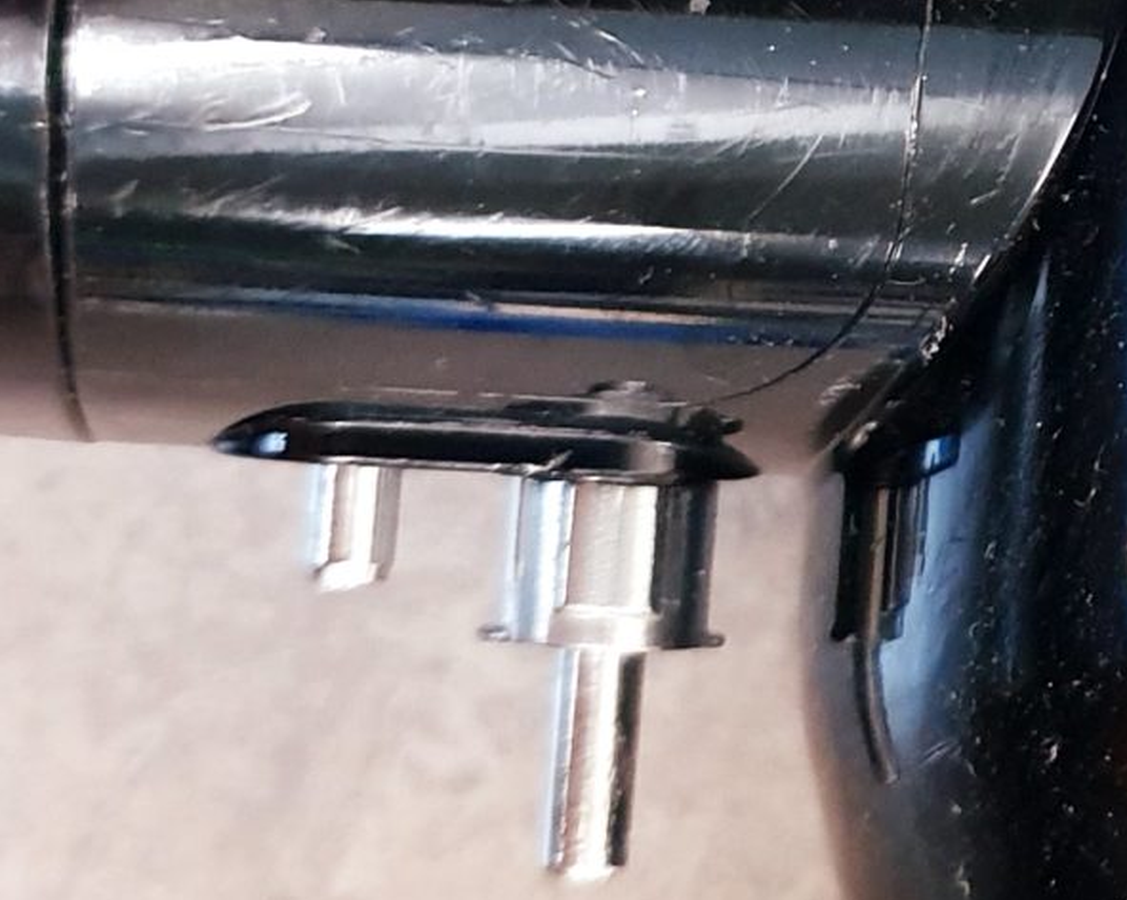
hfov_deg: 16.0
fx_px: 3667
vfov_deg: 13.5
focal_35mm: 110
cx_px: 1693
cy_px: -248
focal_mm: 4.3
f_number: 1.5
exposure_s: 1/33
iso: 320
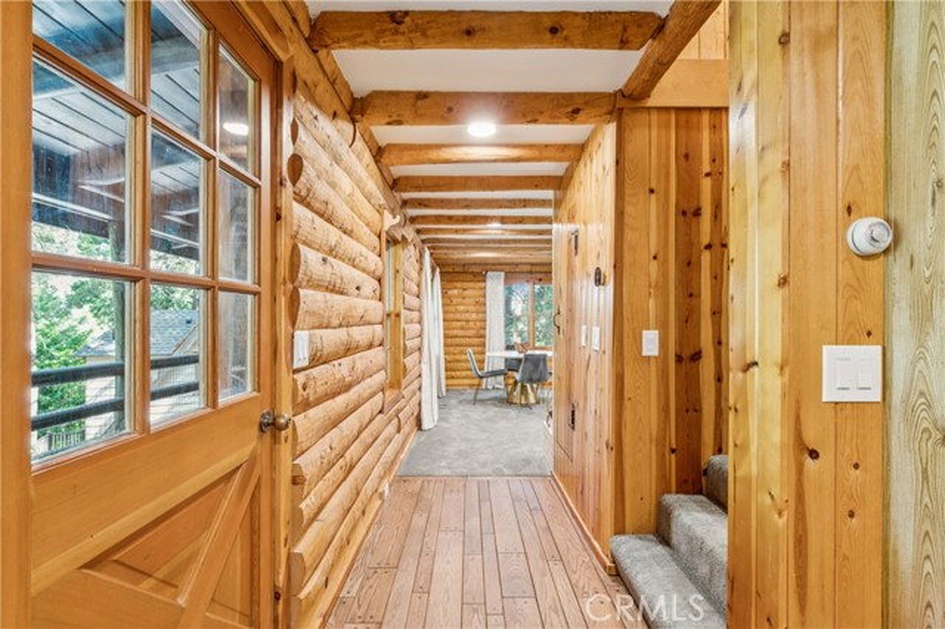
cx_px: 472
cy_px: 314
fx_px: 456
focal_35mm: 17
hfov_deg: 92.0
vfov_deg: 69.1
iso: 100
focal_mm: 17.4
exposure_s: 3.2
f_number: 13
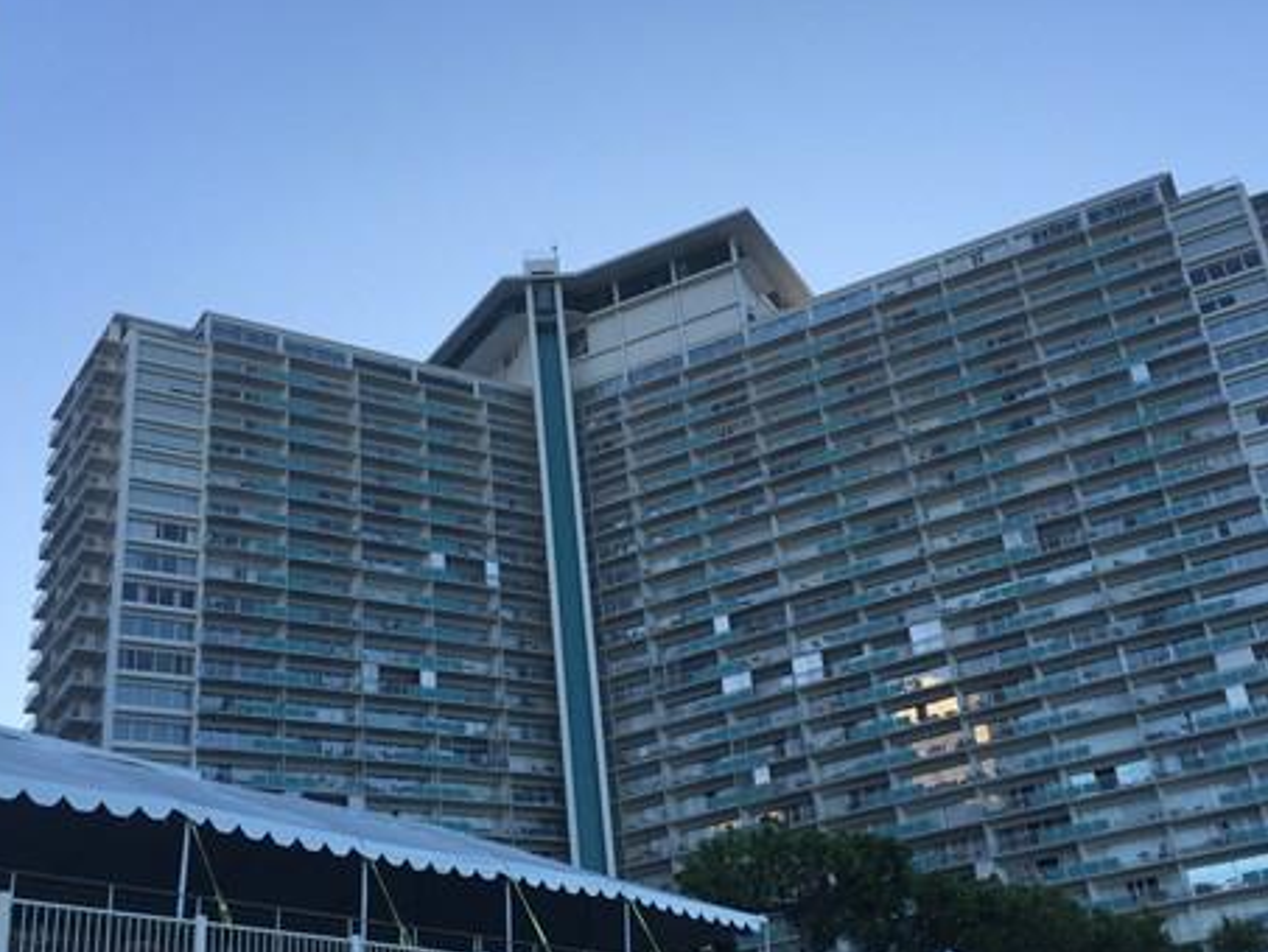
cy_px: 470
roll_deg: +6.4
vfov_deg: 35.2
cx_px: 689
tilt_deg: +29.5
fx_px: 1502
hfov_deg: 45.7
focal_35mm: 41
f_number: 2.2
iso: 32
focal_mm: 4.15
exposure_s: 1/549
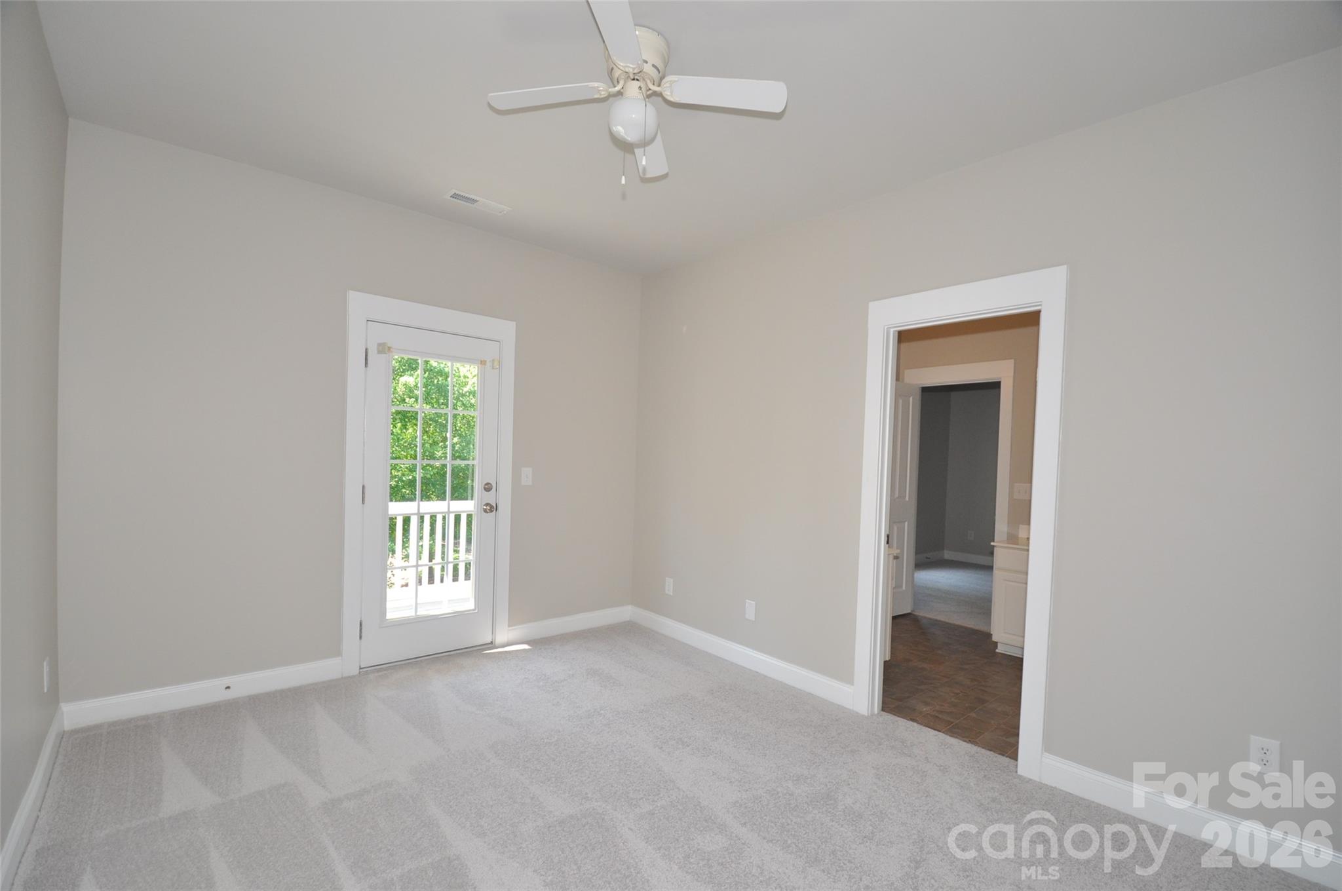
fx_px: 558
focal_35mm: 15
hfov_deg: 100.5
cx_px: 671
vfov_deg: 77.2
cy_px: 446
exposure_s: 1/100
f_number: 5
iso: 400
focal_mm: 10
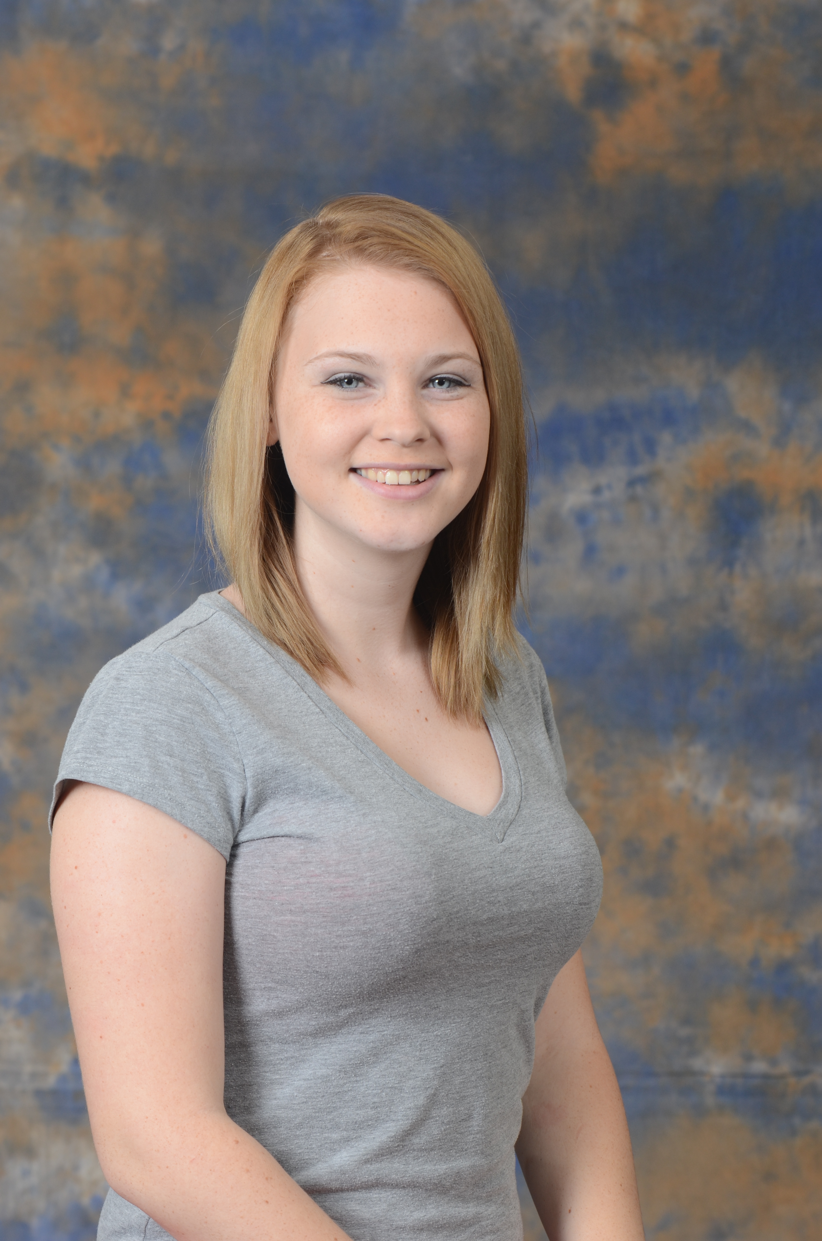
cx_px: 411
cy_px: 620
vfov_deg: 15.2
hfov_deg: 10.1
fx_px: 4644
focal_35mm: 135
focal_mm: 90
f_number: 5.6
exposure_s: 1/125
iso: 200
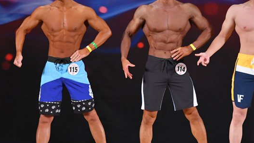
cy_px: 73
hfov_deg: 6.3
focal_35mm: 343
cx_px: 167
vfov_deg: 3.5
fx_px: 2310
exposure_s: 1/400
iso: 3200
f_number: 5.6
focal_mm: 150
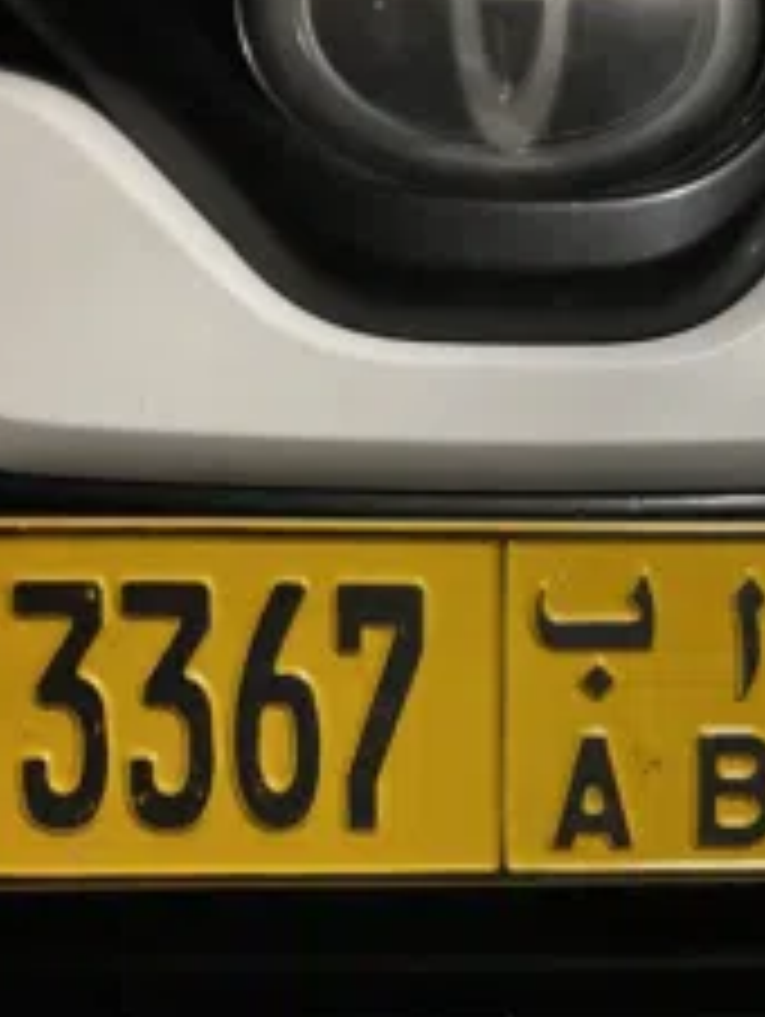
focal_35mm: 46
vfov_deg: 39.6
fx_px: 1353
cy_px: 810
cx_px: 490
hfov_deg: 31.4
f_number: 1.8
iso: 500
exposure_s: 1/8
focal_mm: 4.25
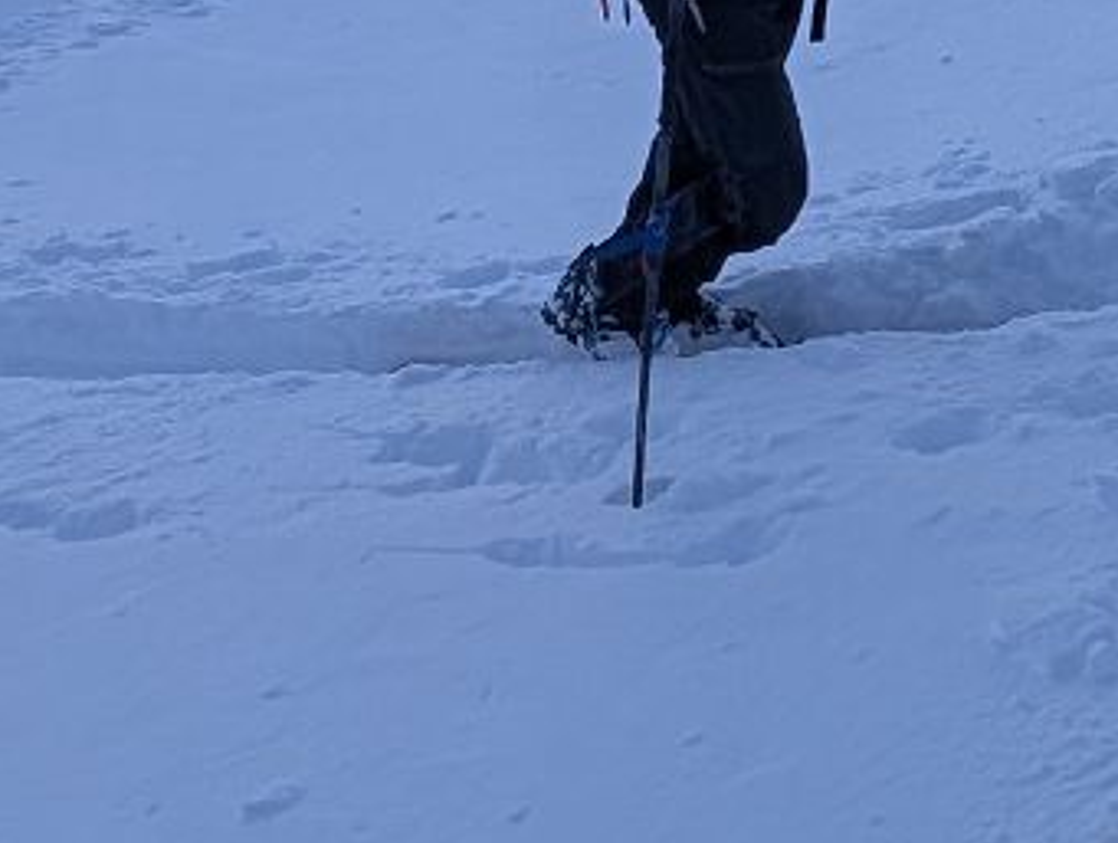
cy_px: -292
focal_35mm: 72
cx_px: 1200
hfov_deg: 25.2
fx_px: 2329
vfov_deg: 18.8
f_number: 1.95
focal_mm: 2.23
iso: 34
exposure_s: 1/3311
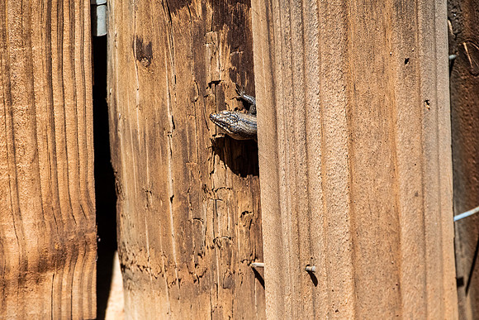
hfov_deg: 3.4
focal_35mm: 600
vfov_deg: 2.3
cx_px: 240
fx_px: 7985
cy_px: 160
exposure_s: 1/5000
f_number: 5.6
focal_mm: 400
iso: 1250
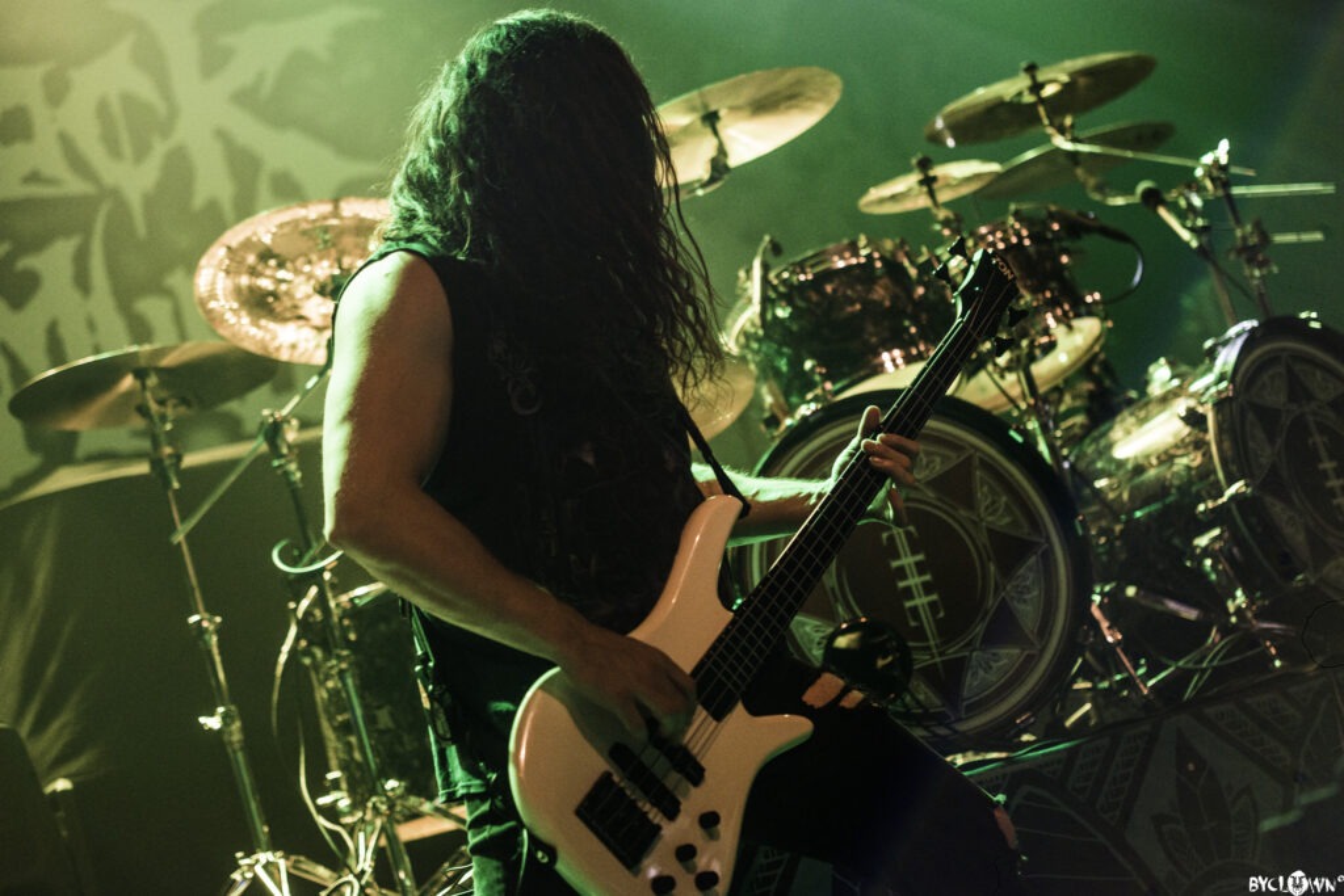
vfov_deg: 19.5
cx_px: 672
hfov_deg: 28.8
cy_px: 448
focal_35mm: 70
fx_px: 2614
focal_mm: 70
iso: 1000
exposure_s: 1/125
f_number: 2.8
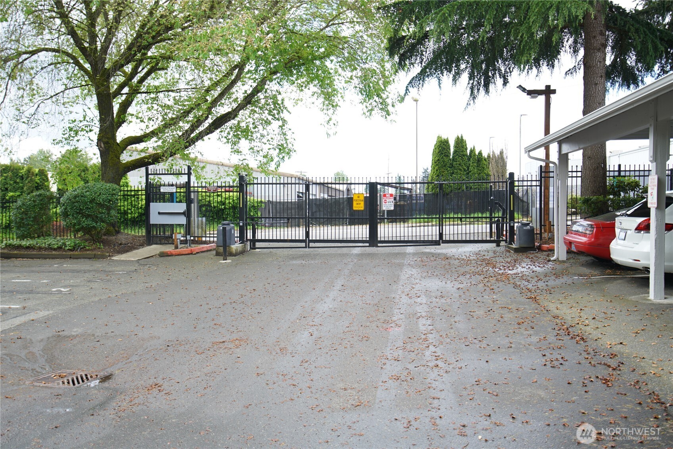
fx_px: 654
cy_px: 224
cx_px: 336
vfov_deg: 37.8
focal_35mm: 35
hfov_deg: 54.4
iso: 125
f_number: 4
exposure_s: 1/125
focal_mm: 35
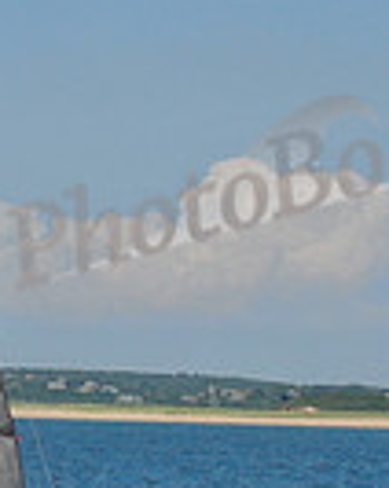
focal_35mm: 205
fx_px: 2957
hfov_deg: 7.4
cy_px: 453
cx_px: -202
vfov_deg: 9.4
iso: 100
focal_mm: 8.6
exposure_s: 1/1000
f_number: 3.8
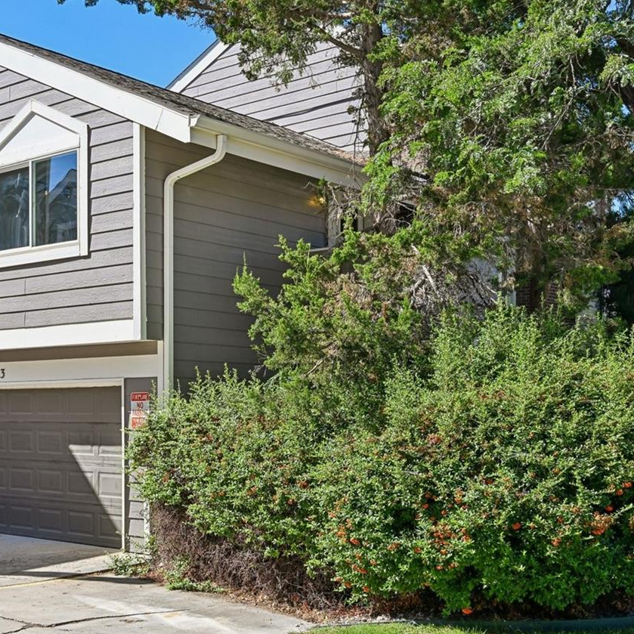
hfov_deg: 34.6
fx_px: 974
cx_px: 102
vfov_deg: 36.0
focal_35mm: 47
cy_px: 282
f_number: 9
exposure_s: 1/100
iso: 64
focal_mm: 29
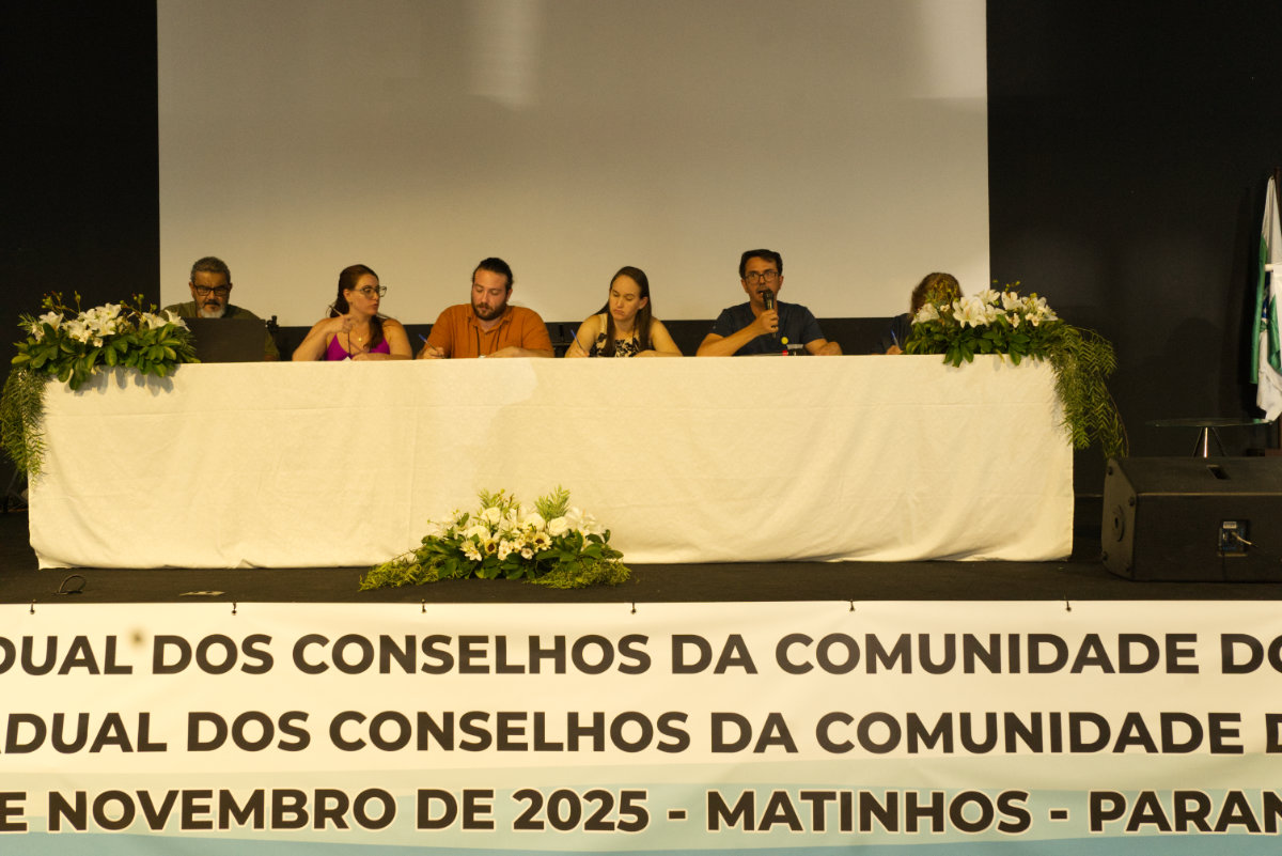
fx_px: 1247
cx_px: 641
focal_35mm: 35
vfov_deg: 37.9
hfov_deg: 54.4
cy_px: 428
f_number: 5.6
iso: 6400
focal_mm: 35
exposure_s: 1/80
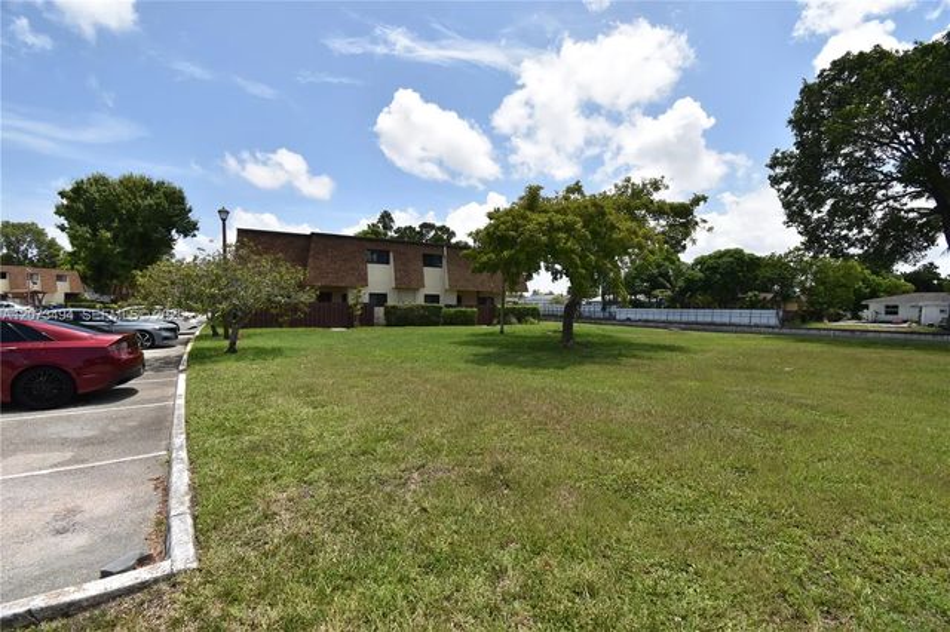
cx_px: 475
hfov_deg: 100.4
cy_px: 316
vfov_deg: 77.3
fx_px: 396
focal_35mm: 15
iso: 100
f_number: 8
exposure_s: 1/250
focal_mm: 10
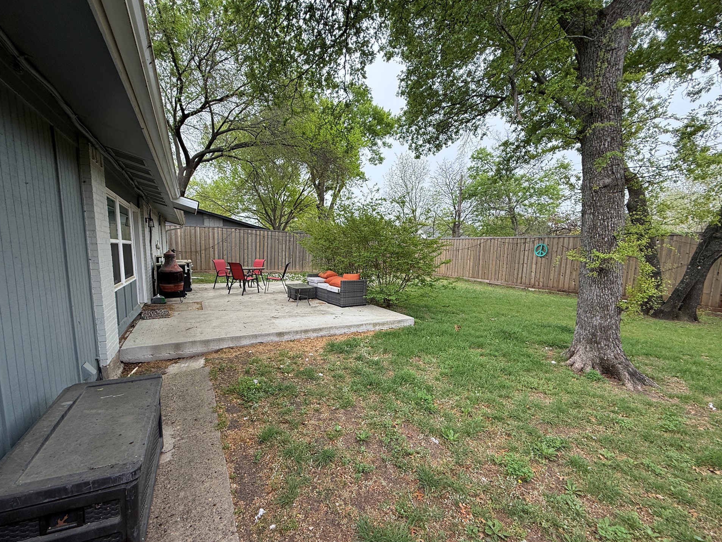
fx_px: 313
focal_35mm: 15
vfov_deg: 81.7
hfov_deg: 98.1
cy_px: 287
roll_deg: -0.8
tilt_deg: -6.4
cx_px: 351
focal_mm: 2.22
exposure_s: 1/275
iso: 64
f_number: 2.2
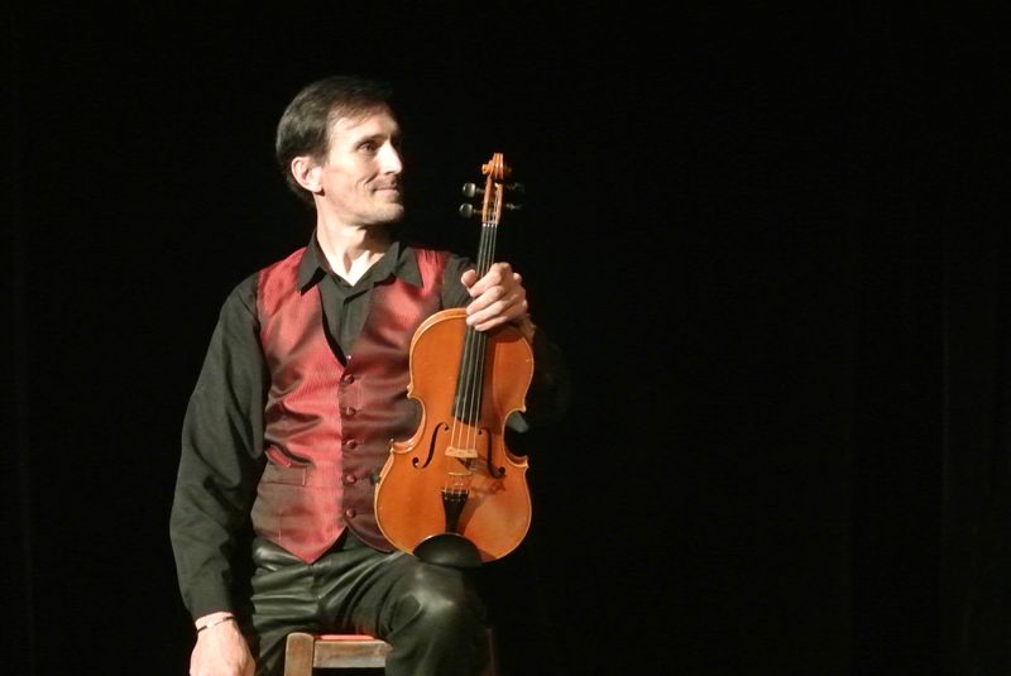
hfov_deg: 10.3
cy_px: 338
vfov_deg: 6.9
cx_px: 506
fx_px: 5622
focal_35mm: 200
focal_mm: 74.3
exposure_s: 1/100
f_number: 5
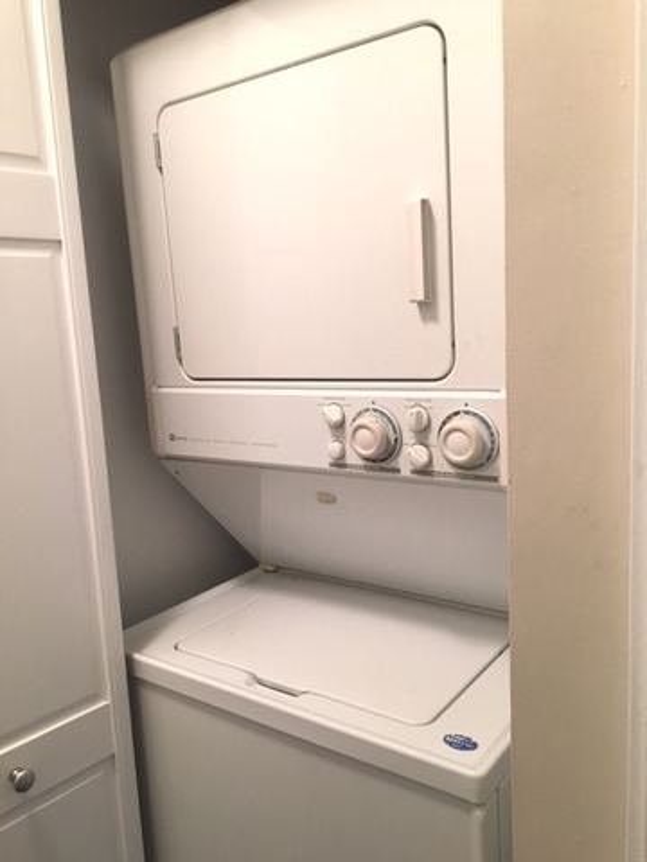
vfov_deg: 61.7
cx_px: 324
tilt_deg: -7.8
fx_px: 723
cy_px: 431
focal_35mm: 29
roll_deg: +3.6
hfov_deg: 48.2
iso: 80
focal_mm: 4.15
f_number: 2.2
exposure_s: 1/30
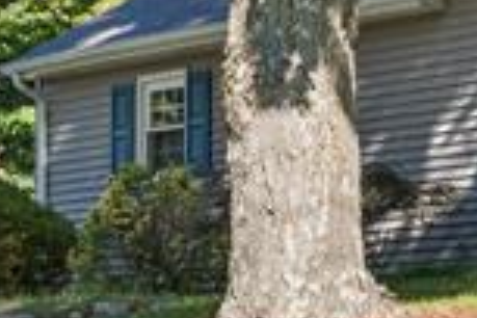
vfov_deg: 5.8
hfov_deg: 8.4
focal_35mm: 234
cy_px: -287
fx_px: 3100
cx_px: 932
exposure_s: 1/100
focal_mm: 35
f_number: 8
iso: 125
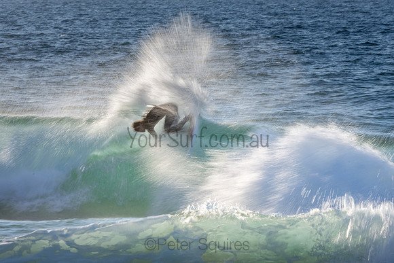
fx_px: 7352
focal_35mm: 672
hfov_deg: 3.1
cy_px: 143
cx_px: 220
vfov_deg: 2.0
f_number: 25
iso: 100
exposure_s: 1/25
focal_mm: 390
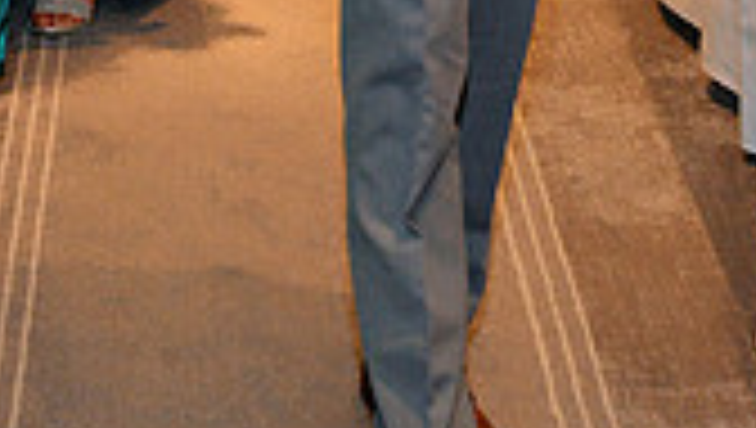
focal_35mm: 182
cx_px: 198
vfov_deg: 6.5
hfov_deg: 11.8
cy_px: -478
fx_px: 3653
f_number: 7.1
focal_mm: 65
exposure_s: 1/125
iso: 2500
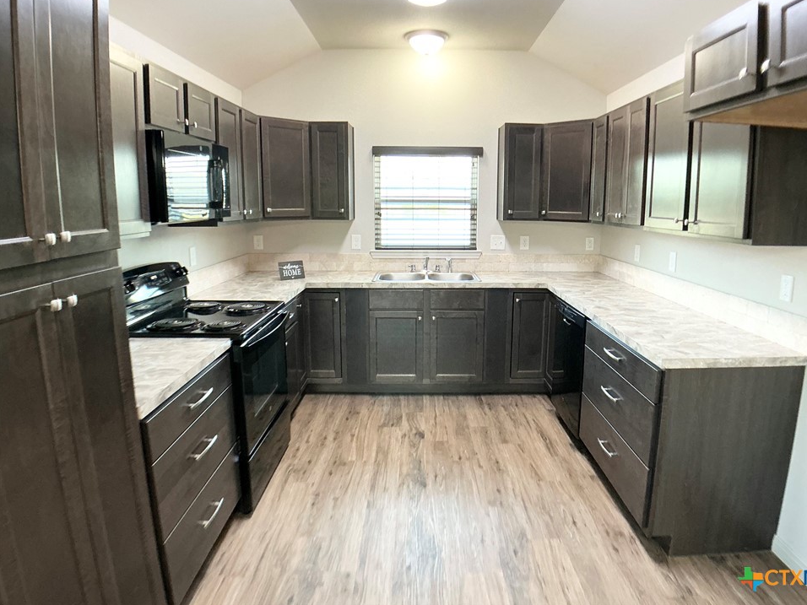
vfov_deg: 46.8
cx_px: 429
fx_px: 699
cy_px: 284
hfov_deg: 59.9
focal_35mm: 30
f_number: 1.8
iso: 125
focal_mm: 3
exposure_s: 1/60
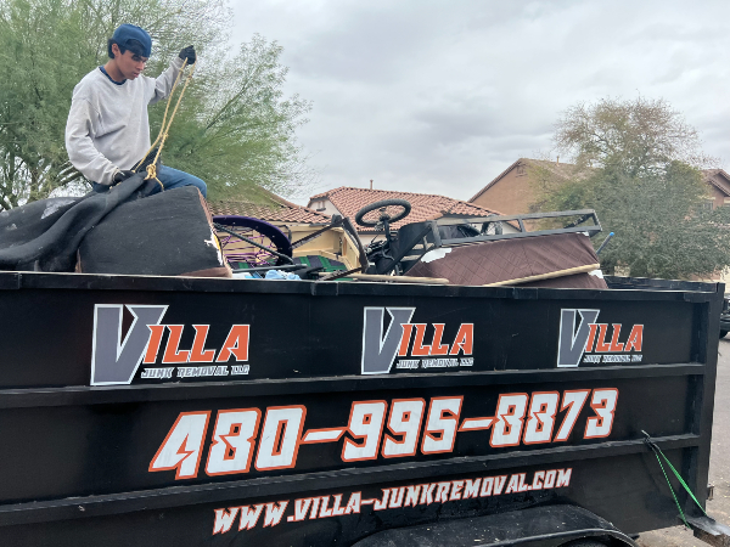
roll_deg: +0.7
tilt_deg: +0.1
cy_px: 274
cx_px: 365
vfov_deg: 53.1
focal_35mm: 26
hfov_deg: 67.3
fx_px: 548
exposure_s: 1/1124
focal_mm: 5.7
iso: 50
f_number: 1.5
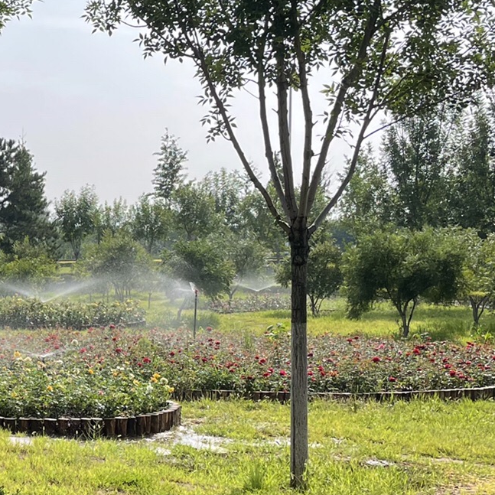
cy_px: 362
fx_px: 1149
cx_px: -119
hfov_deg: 22.2
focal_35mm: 71
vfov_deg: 24.1
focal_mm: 4.2
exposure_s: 1/2817
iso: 32
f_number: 1.6
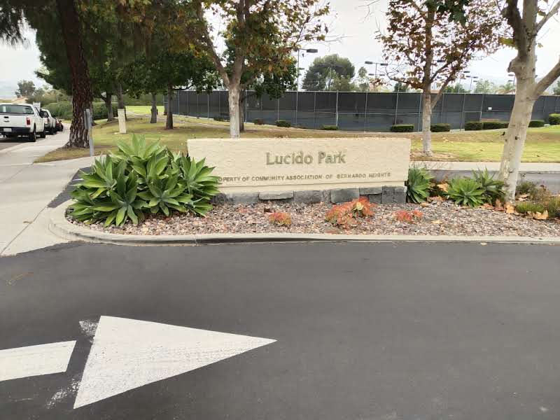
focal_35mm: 30
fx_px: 485
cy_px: 210
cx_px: 280
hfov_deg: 60.0
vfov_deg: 46.8
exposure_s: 1/1432
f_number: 1.8
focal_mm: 3.95
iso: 130
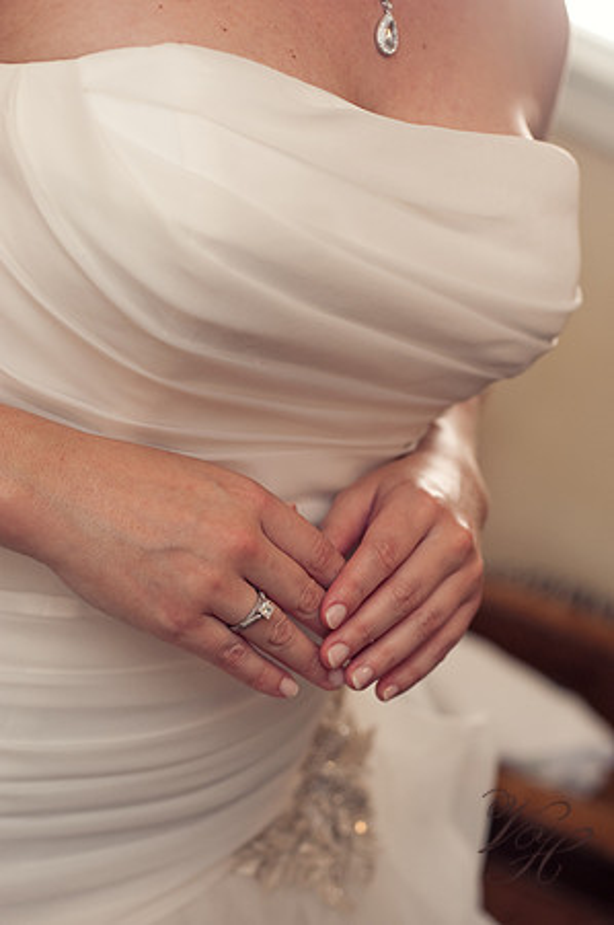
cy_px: 462
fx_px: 1282
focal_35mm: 50
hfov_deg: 26.9
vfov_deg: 39.6
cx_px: 307
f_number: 3.2
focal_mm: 50
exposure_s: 1/125
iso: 400
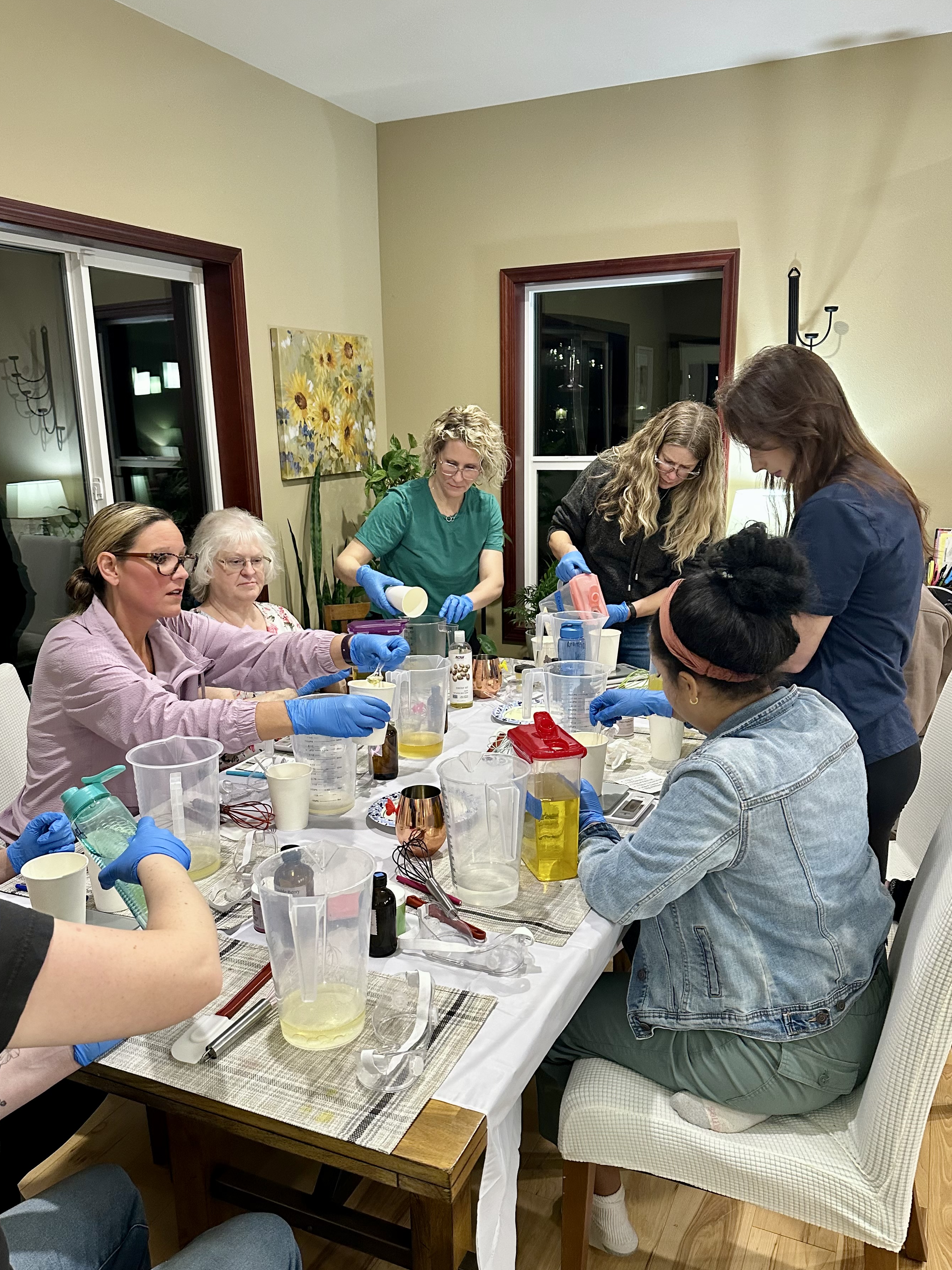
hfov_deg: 51.3
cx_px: 440
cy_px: 670
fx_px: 990
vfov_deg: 65.3
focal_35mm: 27
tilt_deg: -14.1
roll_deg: +1.1
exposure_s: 1/60
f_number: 1.78
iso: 400
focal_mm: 6.86
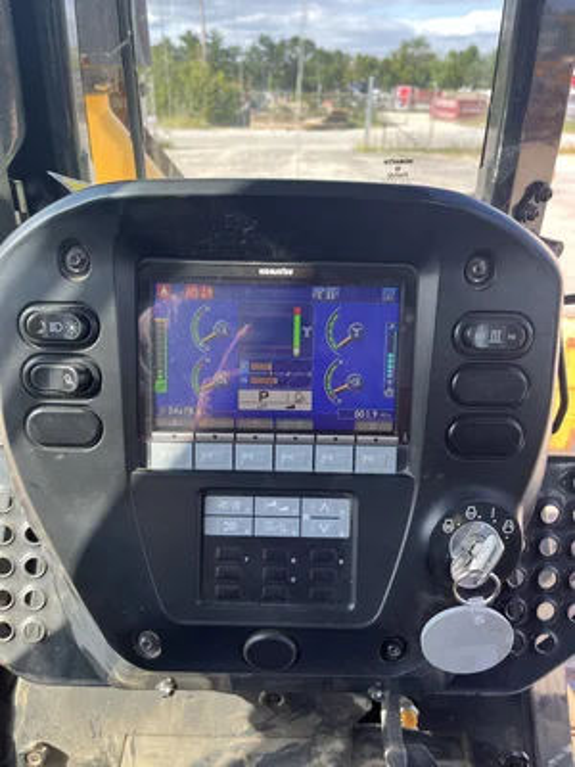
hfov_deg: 53.1
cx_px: 288
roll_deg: -1.0
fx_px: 576
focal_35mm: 26
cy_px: 384
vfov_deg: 67.3
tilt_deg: -27.0
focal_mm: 5.1
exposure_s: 1/305
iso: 50
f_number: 1.6
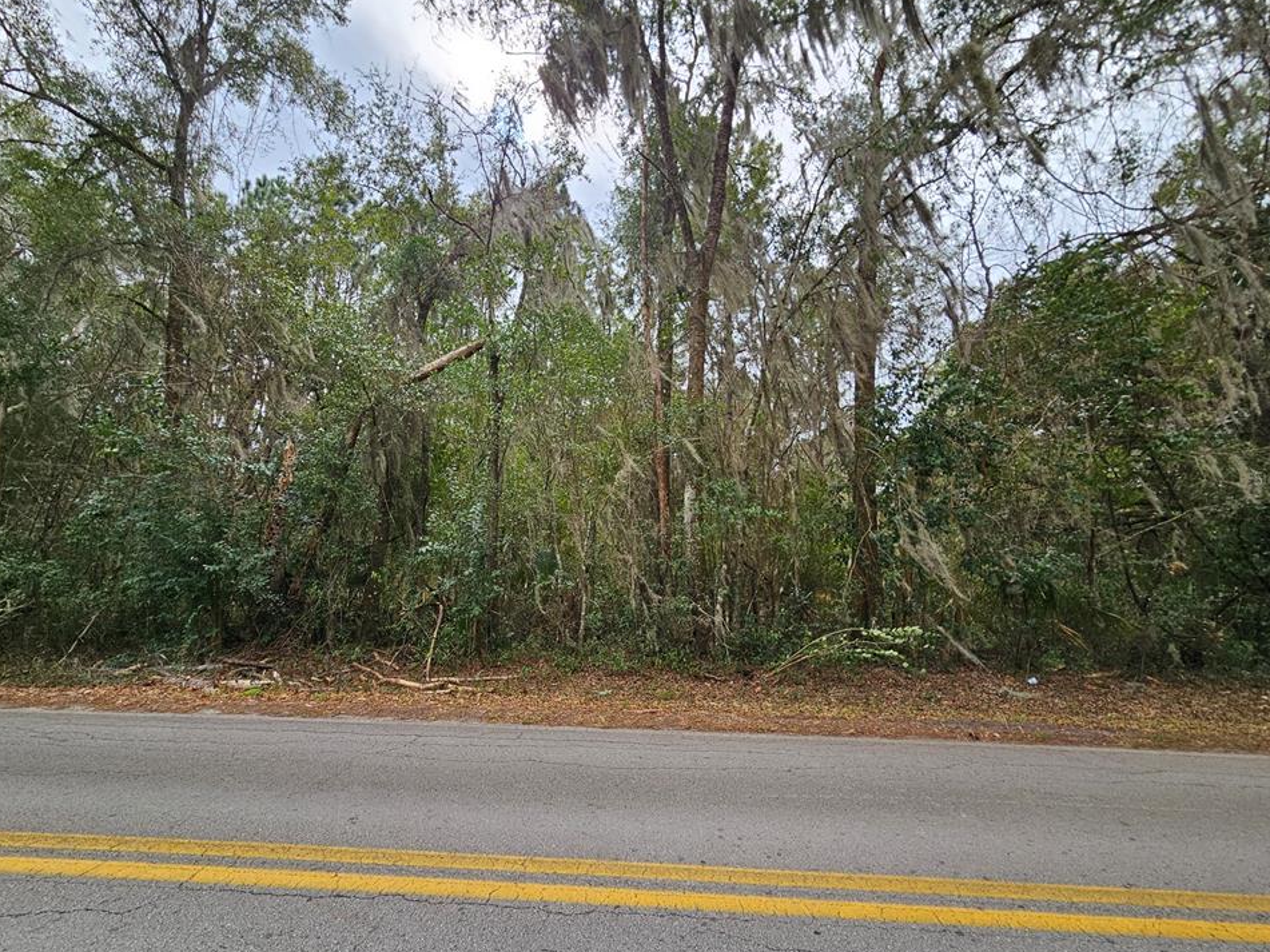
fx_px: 514
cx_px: 650
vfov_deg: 85.7
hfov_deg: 102.1
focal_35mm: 14
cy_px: 478
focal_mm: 2.2
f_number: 2.2
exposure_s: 1/852
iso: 50
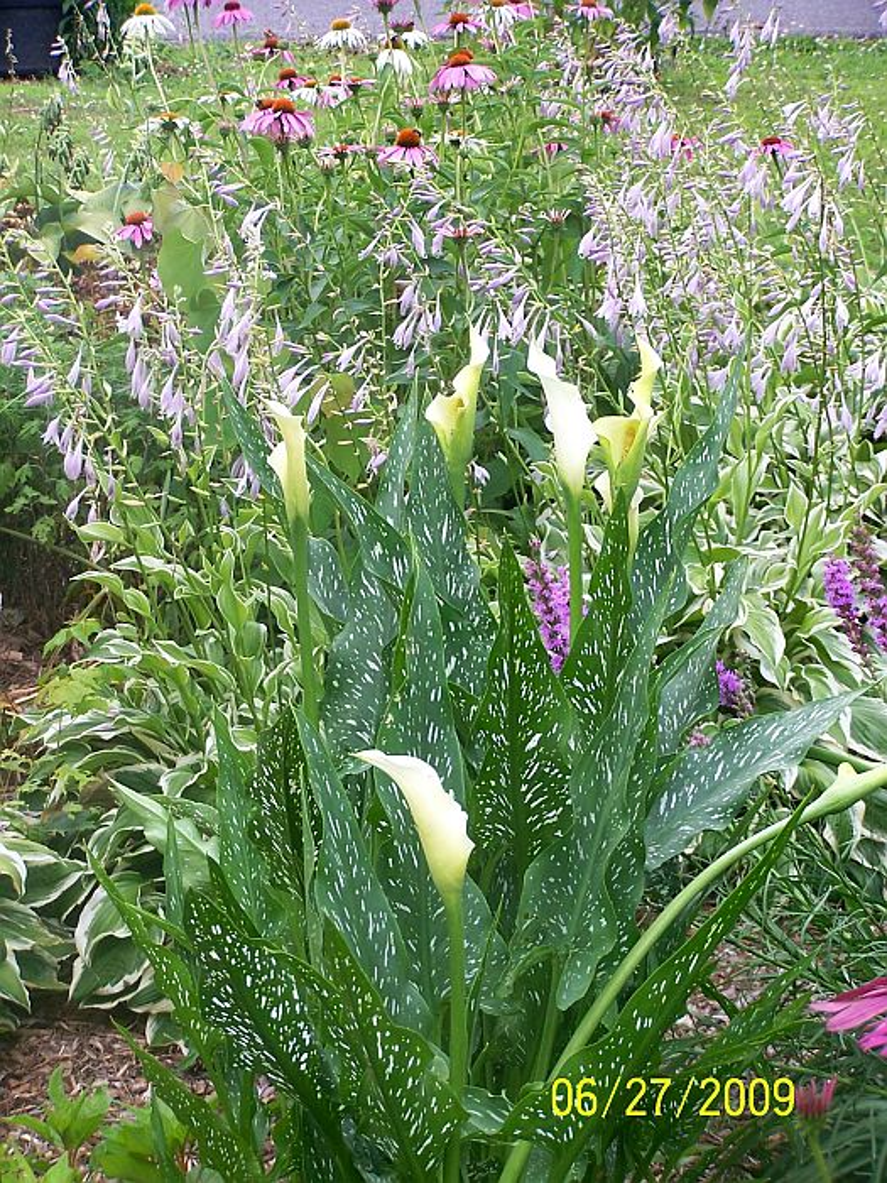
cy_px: 592
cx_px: 444
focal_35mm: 105
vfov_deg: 18.7
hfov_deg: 14.1
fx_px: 3587
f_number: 3.2
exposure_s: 1/180
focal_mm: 17.5
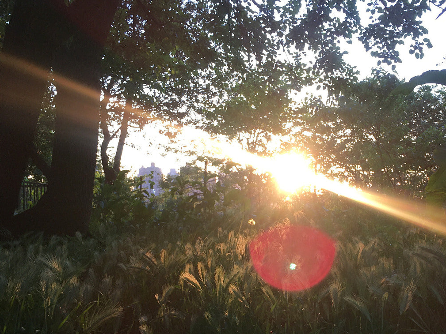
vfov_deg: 31.3
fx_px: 593
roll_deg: +0.3
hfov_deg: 40.8
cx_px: 291
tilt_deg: -0.1
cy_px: 221
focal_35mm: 46
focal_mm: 4.15
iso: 25
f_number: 2.2
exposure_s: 1/120
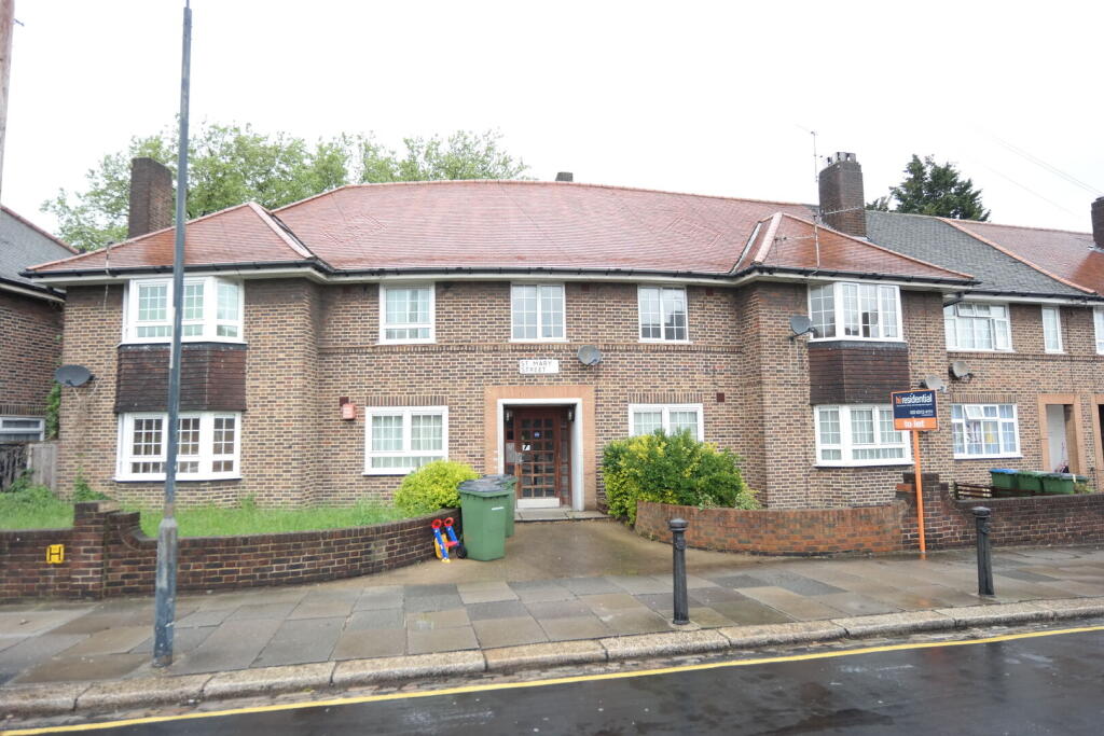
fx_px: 613
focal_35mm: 20
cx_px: 552
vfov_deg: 61.9
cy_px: 368
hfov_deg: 84.0
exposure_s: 1/60
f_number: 4
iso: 100
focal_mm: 13
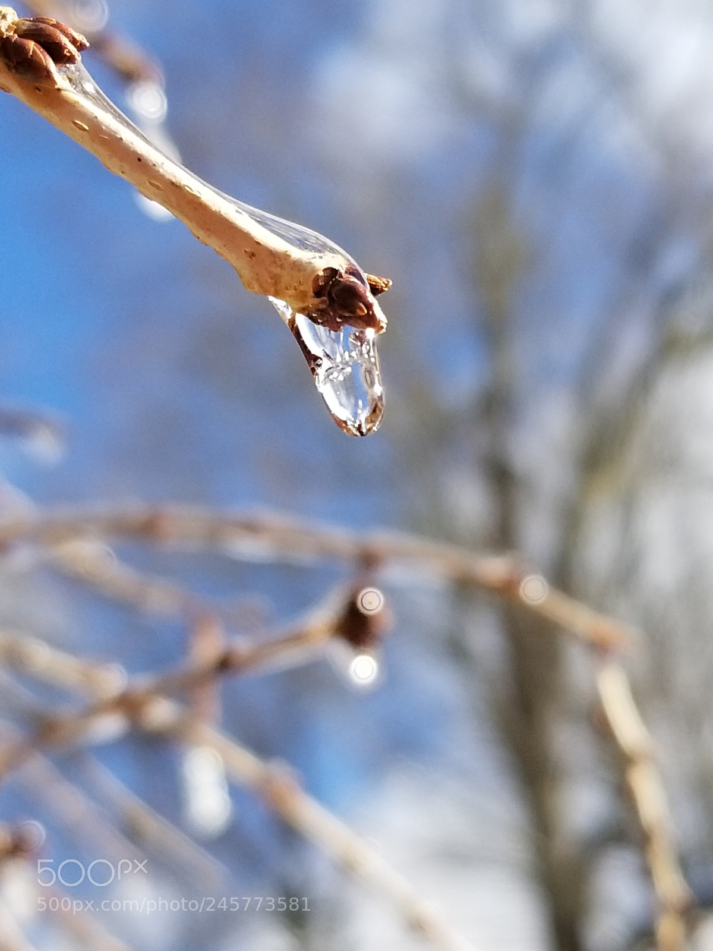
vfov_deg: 67.3
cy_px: 476
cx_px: 356
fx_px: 714
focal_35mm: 26
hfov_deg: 53.1
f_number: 1.7
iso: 50
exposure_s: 1/1172
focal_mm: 4.25
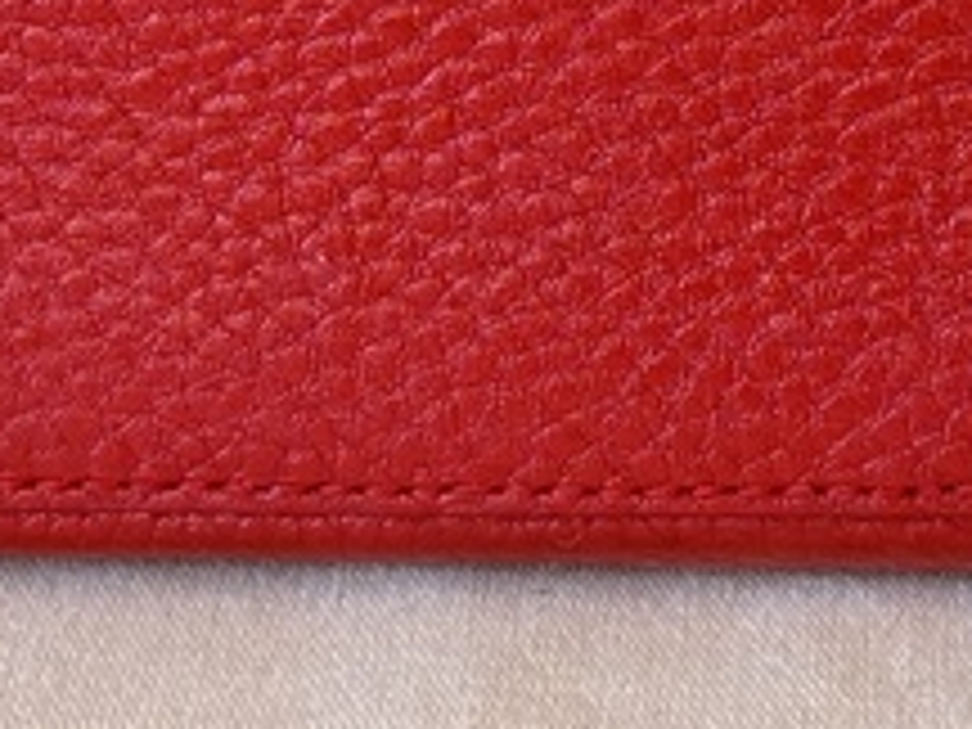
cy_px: -220
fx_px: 6290
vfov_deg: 6.6
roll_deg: +1.3
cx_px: 716
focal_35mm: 224
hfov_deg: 8.8
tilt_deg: -21.1
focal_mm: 6.76
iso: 100
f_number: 1.78
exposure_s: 1/50
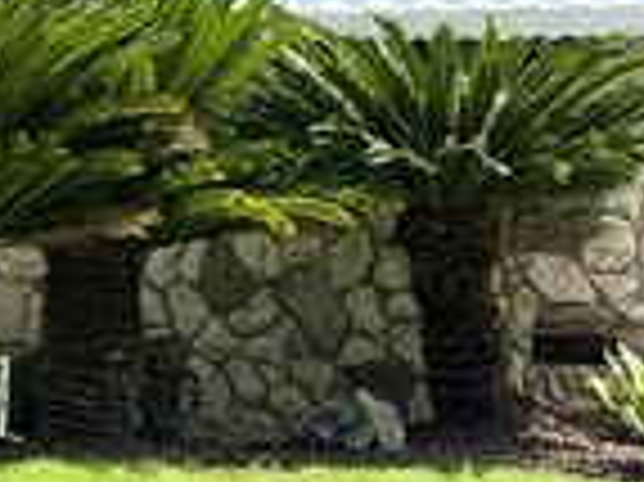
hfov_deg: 11.4
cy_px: -16
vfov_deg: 8.8
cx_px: -266
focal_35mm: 168
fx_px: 3123
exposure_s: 1/6536
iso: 64
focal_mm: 6.76
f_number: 1.78
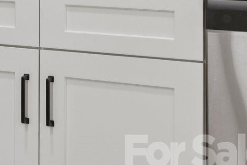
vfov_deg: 9.4
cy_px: -91
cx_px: -201
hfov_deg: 13.0
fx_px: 974
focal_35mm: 142
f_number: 7.1
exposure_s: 1/20
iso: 160
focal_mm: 37
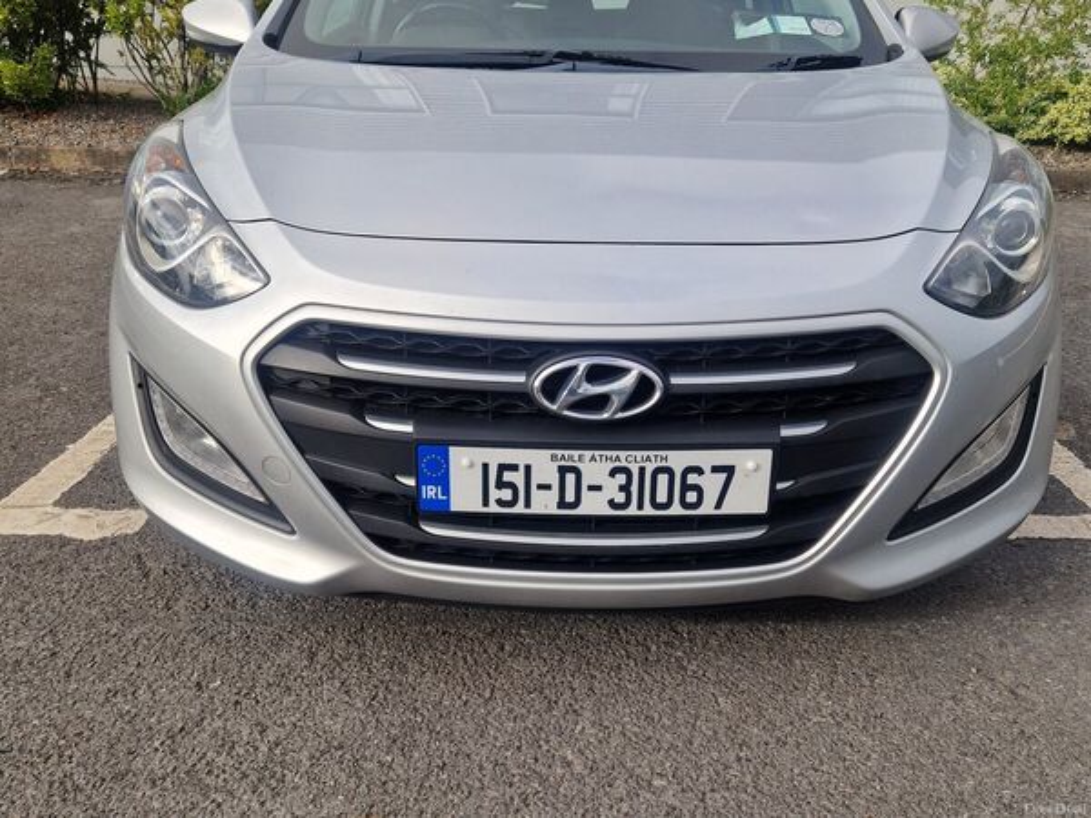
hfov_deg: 73.9
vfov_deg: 58.9
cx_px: 546
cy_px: 409
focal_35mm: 23
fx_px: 725
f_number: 1.8
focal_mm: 5.4
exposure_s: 1/904
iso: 50
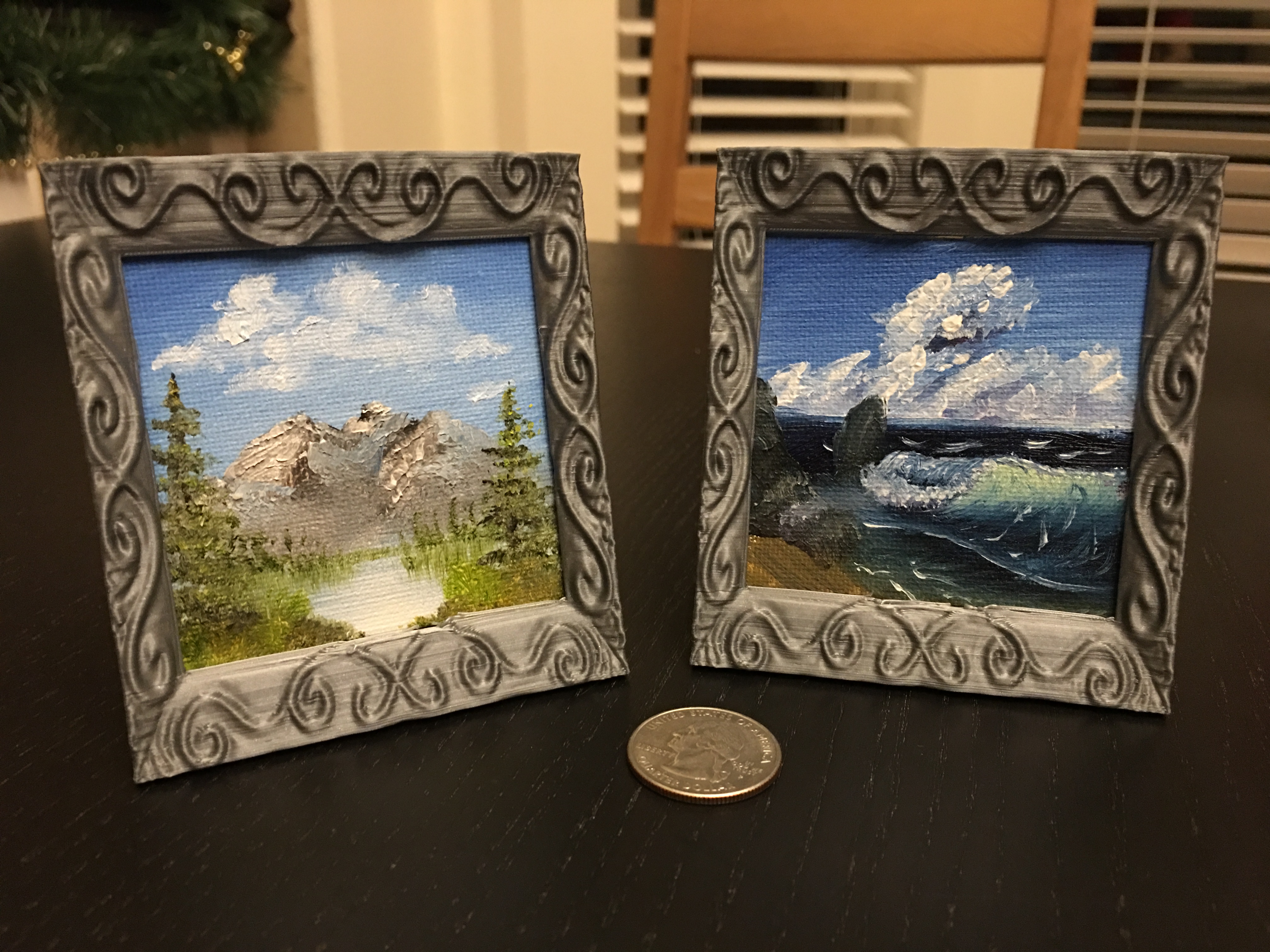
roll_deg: -0.1
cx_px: 635
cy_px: 476
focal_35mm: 29
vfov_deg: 48.2
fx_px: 1064
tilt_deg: -18.9
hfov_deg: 61.7
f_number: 2.2
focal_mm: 4.15
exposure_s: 1/4
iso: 80
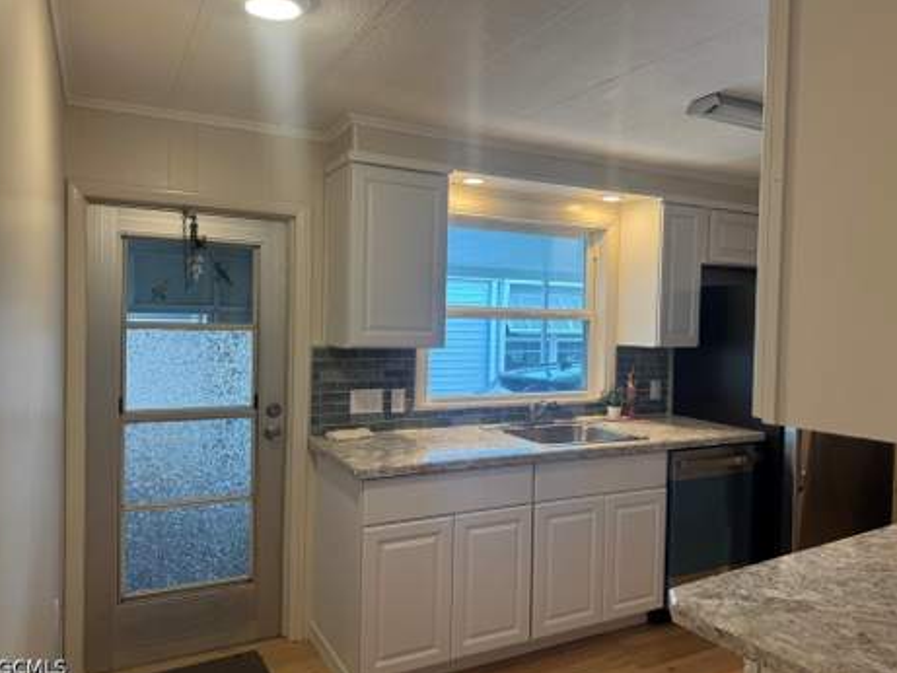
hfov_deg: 69.4
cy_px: 333
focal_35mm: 25
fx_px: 648
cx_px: 448
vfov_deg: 54.9
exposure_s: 1/120
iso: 100
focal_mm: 6.76
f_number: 1.78
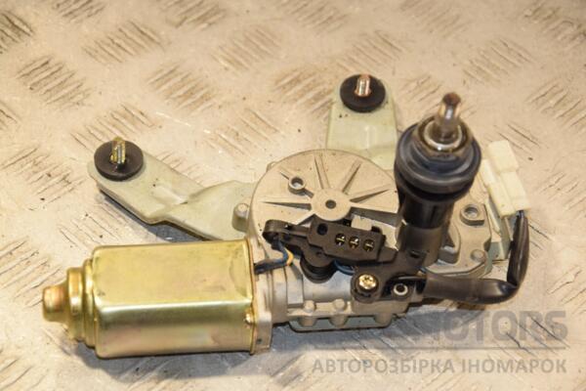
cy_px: 196
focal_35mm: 112
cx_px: 293
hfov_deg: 18.2
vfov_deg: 12.2
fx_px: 1831
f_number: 6.3
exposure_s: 1/200
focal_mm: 75
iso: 800
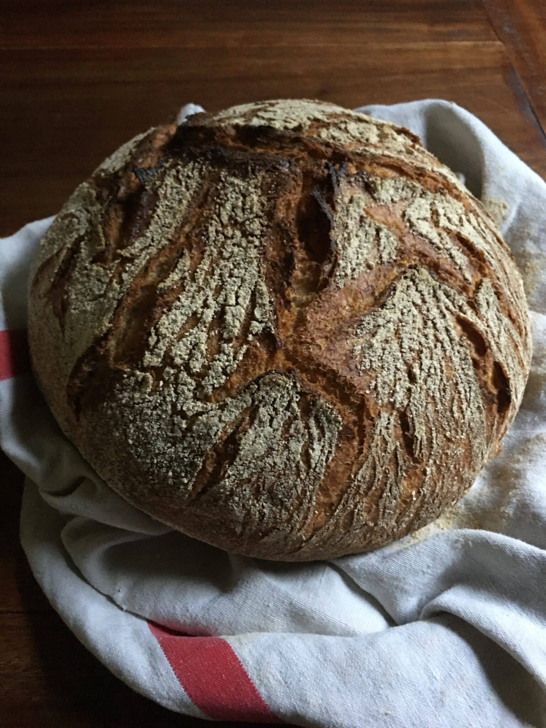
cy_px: 364
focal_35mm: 29
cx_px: 273
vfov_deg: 61.7
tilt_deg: -52.7
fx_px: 610
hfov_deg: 48.2
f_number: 2.2
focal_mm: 4.15
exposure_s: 1/8
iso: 160
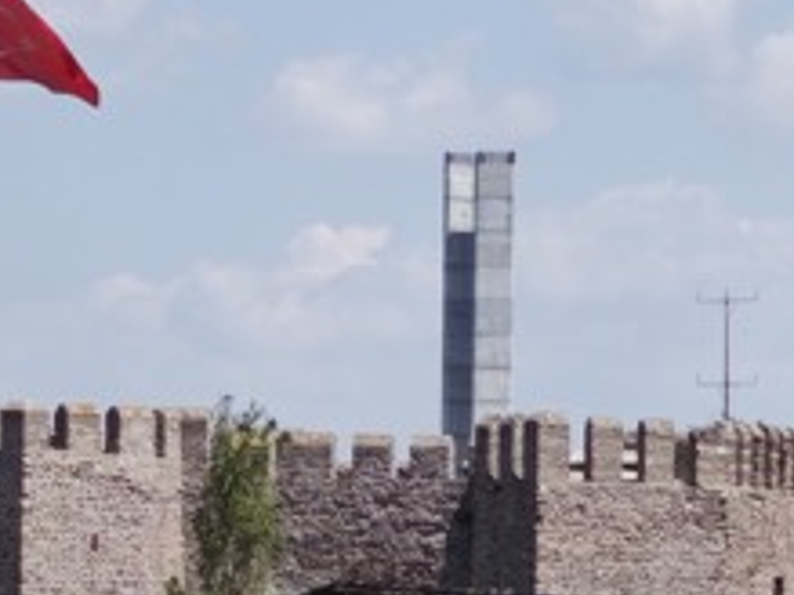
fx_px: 7863
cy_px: 620
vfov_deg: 4.3
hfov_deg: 5.8
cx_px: 899
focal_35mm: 343
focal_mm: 6.68
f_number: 1.44
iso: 50
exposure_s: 1/2605
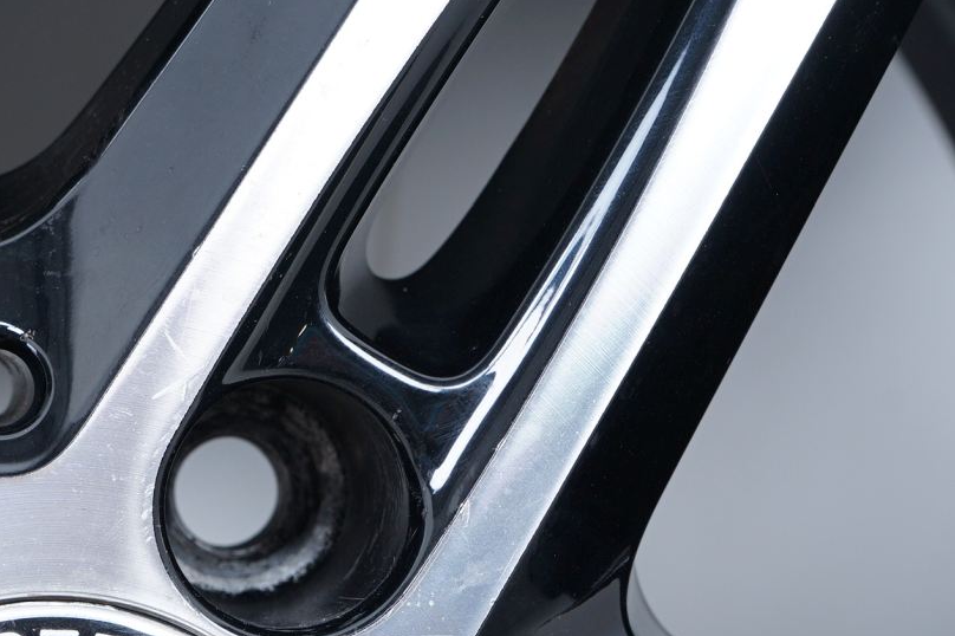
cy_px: 581
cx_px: 33
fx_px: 2519
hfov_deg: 20.9
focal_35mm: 95
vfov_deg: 14.2
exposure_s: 1/125
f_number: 7.1
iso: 250
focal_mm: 40
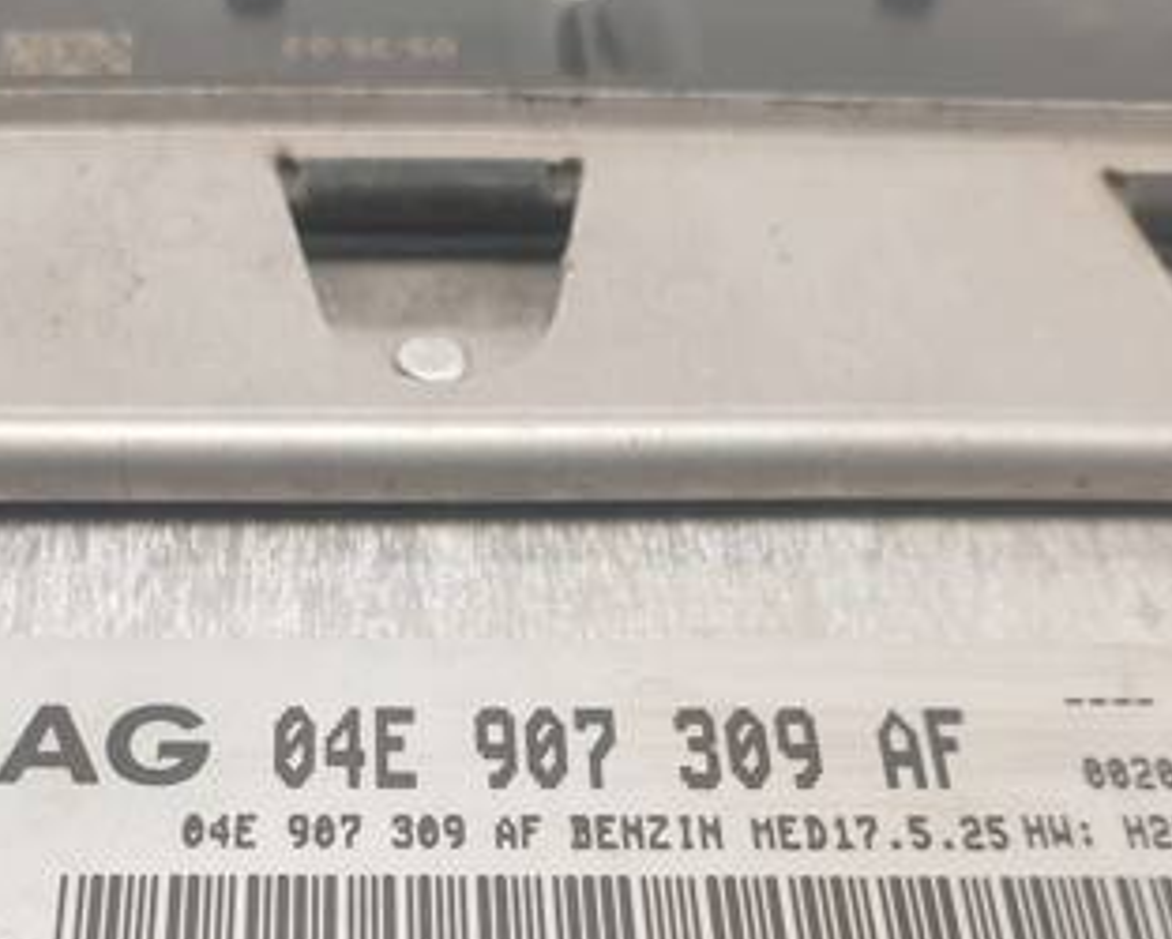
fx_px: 1805
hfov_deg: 35.7
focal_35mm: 52
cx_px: 402
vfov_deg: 27.9
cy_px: 877
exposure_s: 1/288
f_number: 2.4
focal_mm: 4.3
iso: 50
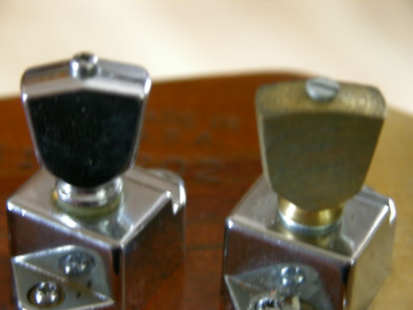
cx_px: 206
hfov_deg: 14.1
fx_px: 1670
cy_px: 155
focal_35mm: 140
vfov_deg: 10.6
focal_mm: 34.7
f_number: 3.8
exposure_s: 1.3
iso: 200
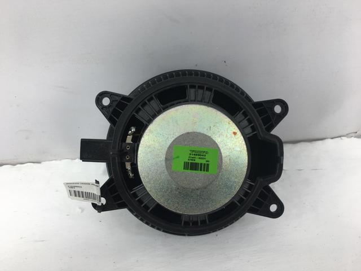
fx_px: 302
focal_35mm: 29
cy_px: 136
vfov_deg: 48.2
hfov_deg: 61.7
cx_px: 180
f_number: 2.2
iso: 25
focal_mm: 4.15
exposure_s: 1/155
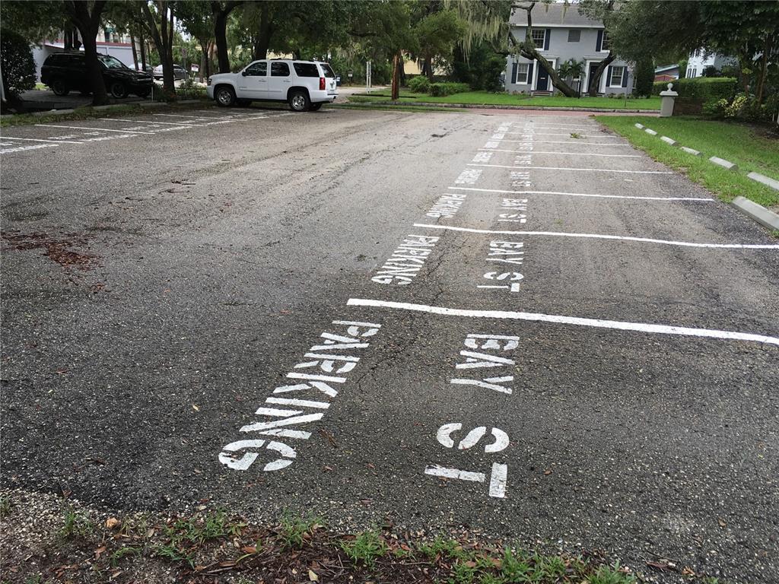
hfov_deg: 61.7
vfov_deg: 48.2
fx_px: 653
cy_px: 292
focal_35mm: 29
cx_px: 390
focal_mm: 4.15
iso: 25
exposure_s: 1/187
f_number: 2.2
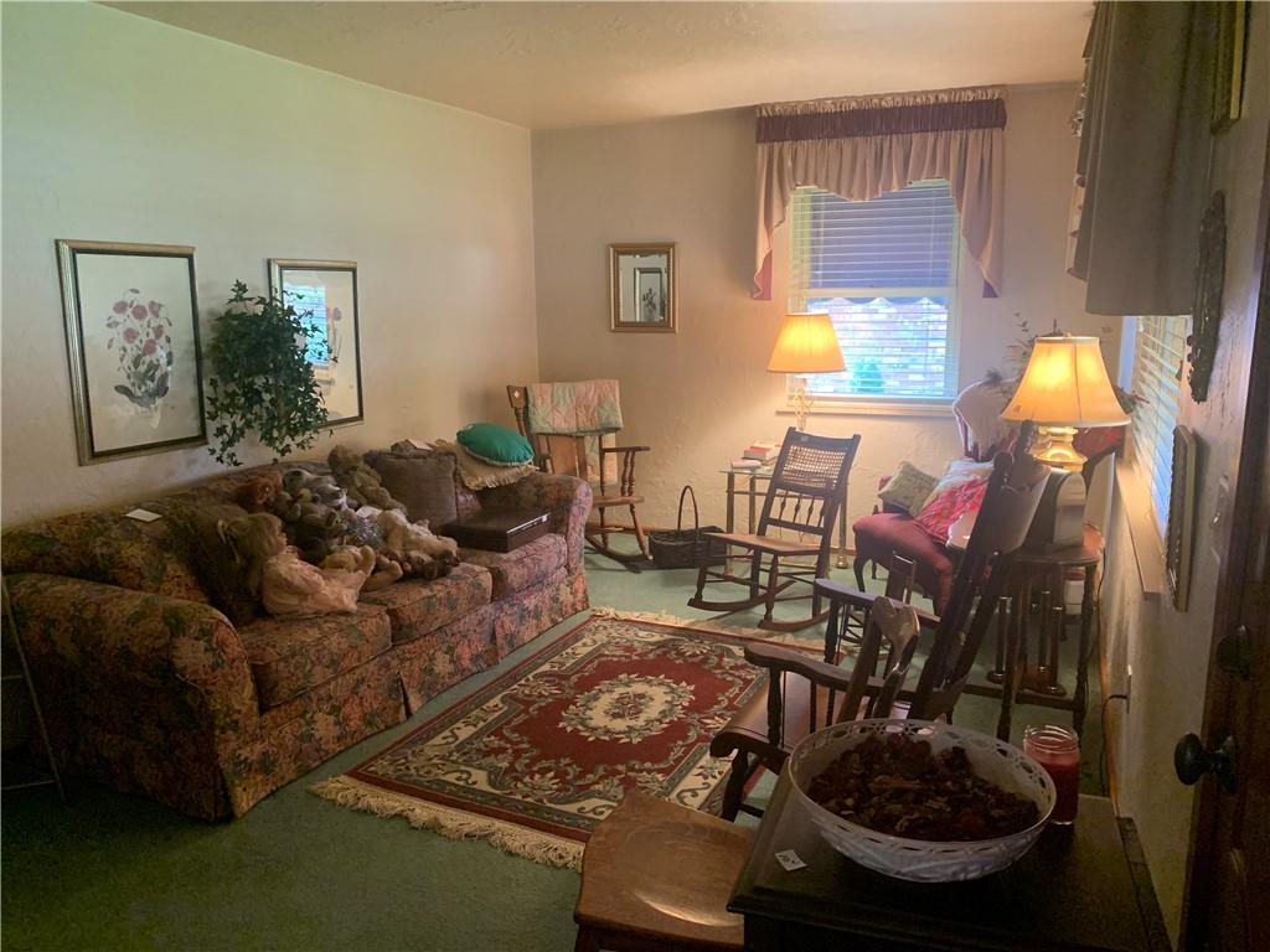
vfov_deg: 53.1
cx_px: 635
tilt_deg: -10.3
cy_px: 476
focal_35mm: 26
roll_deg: +0.4
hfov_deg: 67.3
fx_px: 954
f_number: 1.8
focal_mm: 4.25
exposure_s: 1/60
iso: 320
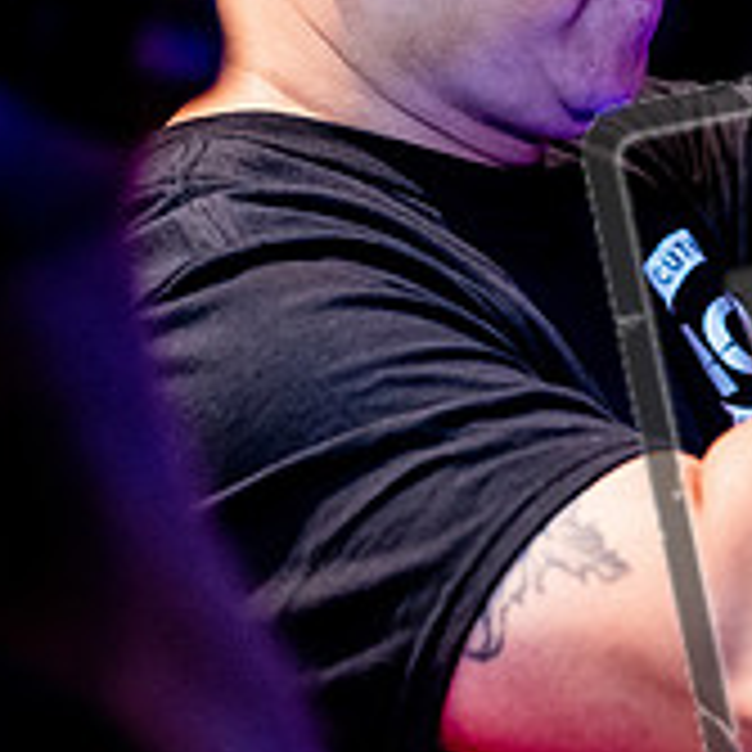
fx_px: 6243
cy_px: 182
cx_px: 594
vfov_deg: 6.9
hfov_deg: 6.9
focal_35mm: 254
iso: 3200
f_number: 2.8
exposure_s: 1/500
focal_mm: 86
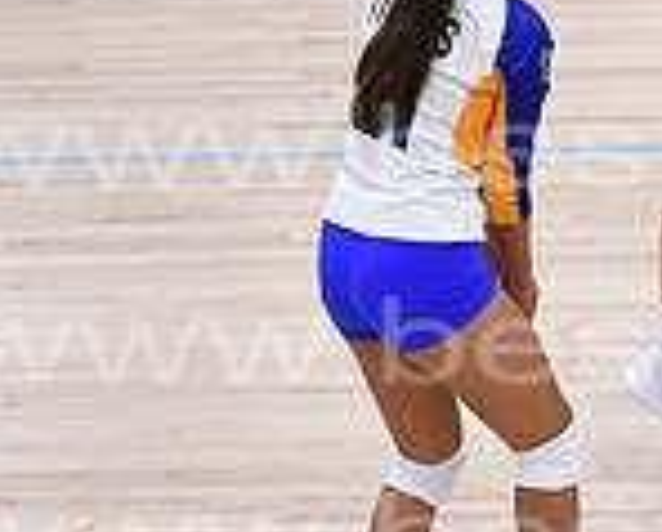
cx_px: 962
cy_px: -136
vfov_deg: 3.1
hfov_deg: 3.9
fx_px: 9737
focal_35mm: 496
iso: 6400
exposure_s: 1/1000
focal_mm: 90
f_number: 3.2
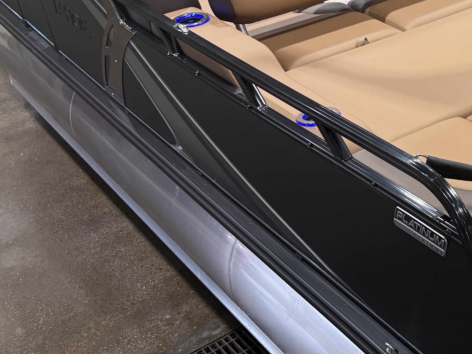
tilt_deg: -26.8
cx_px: 550
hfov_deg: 27.1
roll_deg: +2.6
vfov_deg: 22.8
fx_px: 873
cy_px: 107
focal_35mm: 64
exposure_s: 1/120
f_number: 1.78
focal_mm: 6.76
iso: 160
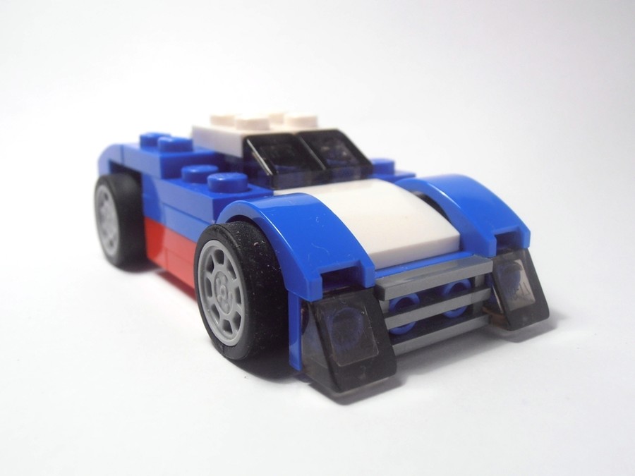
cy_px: 238
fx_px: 679
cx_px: 318
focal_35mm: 37
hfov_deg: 50.1
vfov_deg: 38.7
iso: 80
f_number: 3.9
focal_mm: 6.61
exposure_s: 1/50
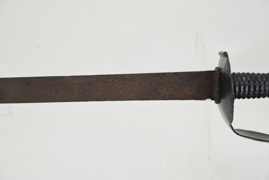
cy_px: 90
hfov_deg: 21.7
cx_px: 133
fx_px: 702
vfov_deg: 14.6
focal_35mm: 94
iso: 560
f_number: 5
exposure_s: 1/250
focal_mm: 62
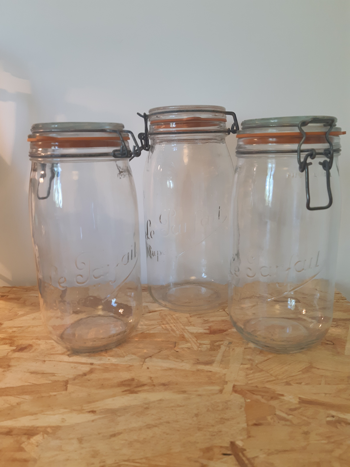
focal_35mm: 26
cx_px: 175
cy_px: 234
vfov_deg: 67.3
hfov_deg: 53.1
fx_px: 351
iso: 100
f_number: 1.7
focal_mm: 3.93
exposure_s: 1/50
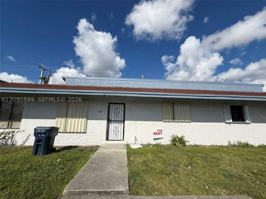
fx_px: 108
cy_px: 100
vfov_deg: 85.7
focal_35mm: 14
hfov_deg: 102.1
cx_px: 133
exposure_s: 1/5155
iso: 50
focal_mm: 2.22
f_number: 2.2
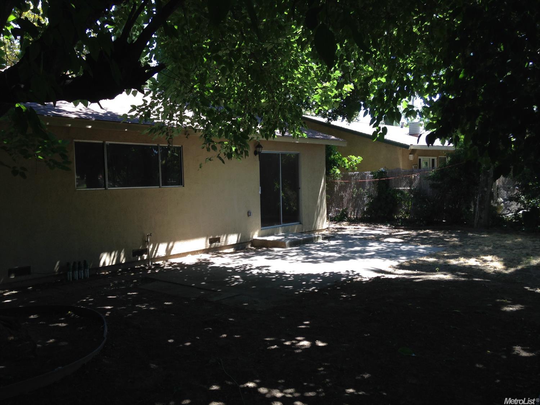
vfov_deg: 42.9
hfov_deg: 55.4
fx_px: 515
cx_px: 270
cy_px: 202
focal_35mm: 33
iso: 50
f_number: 2.4
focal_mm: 4.12
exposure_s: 1/180
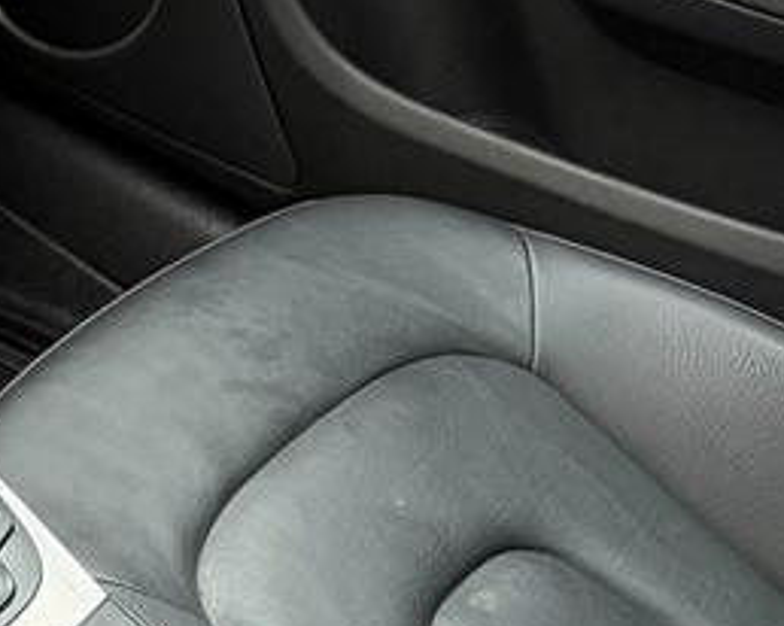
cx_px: -948
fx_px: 2921
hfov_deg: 12.7
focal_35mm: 126
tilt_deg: -46.1
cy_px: 766
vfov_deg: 11.9
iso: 50
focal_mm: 5.96
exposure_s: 1/177
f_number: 1.6
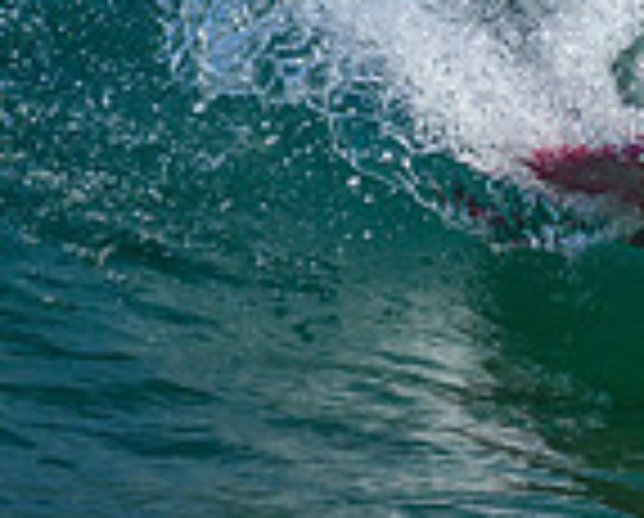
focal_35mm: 3064
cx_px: 1174
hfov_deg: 0.6
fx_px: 58519
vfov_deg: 0.5
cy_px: -249
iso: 500
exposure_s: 1/2000
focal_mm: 800
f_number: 6.3
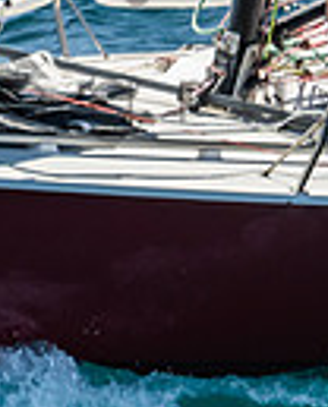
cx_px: 332
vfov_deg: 2.3
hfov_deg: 1.9
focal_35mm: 824
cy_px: -301
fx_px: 9952
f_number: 6.3
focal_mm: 140
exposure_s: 1/320
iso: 160
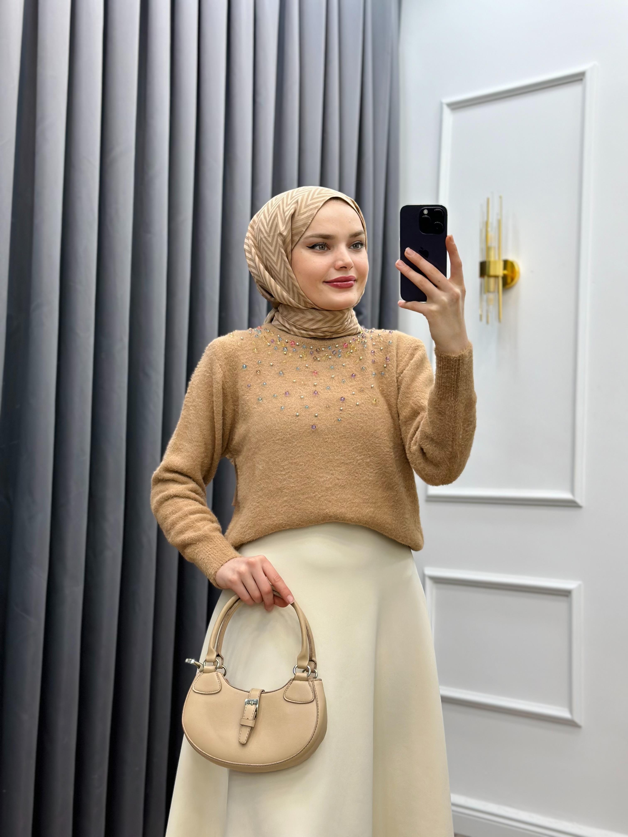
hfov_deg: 30.3
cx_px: 314
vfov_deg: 39.7
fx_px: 1161
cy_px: 418
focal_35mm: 48
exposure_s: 1/241
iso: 80
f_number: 1.78
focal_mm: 6.86
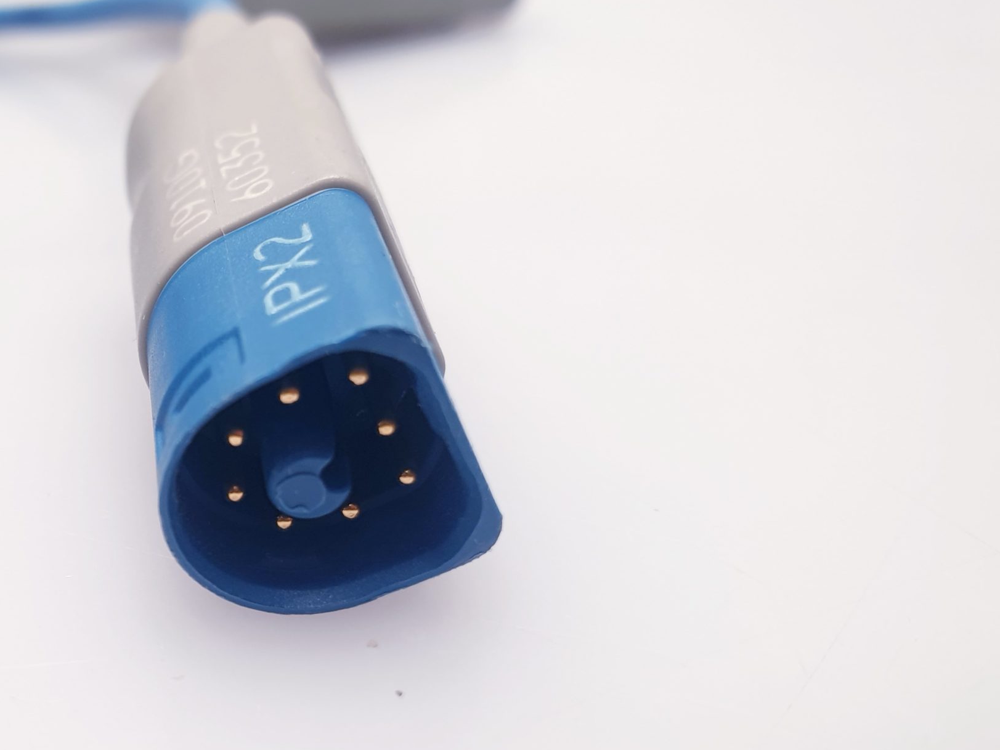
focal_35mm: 41
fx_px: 1185
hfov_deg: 44.0
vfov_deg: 34.8
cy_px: 501
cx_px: 226
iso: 100
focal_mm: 4.3
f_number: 2.4
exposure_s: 1/50
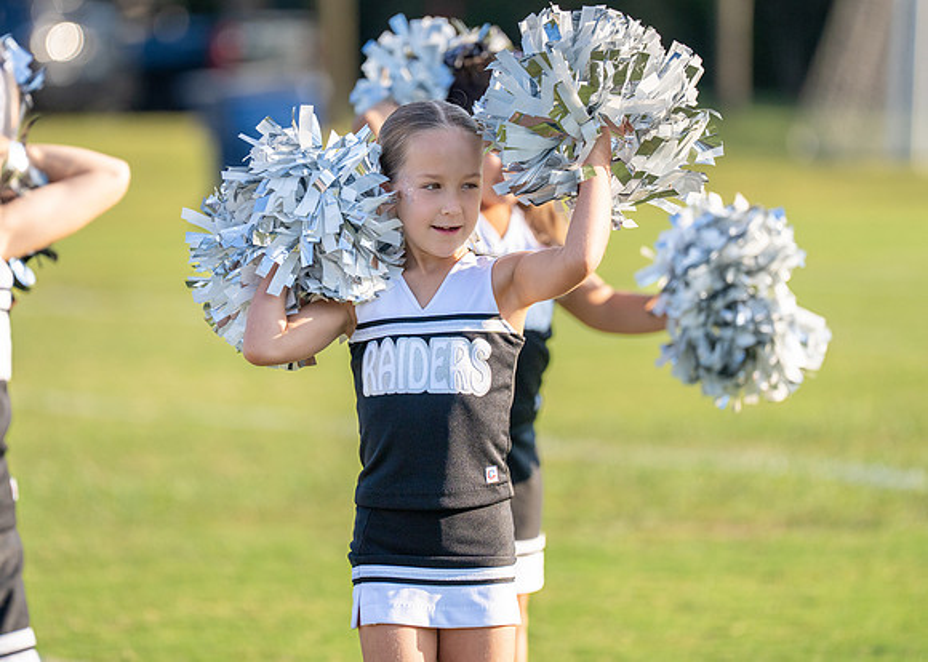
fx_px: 7382
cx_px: 451
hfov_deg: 7.2
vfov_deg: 5.1
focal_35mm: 280
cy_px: 258
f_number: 2.8
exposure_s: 1/3200
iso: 320
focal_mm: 200
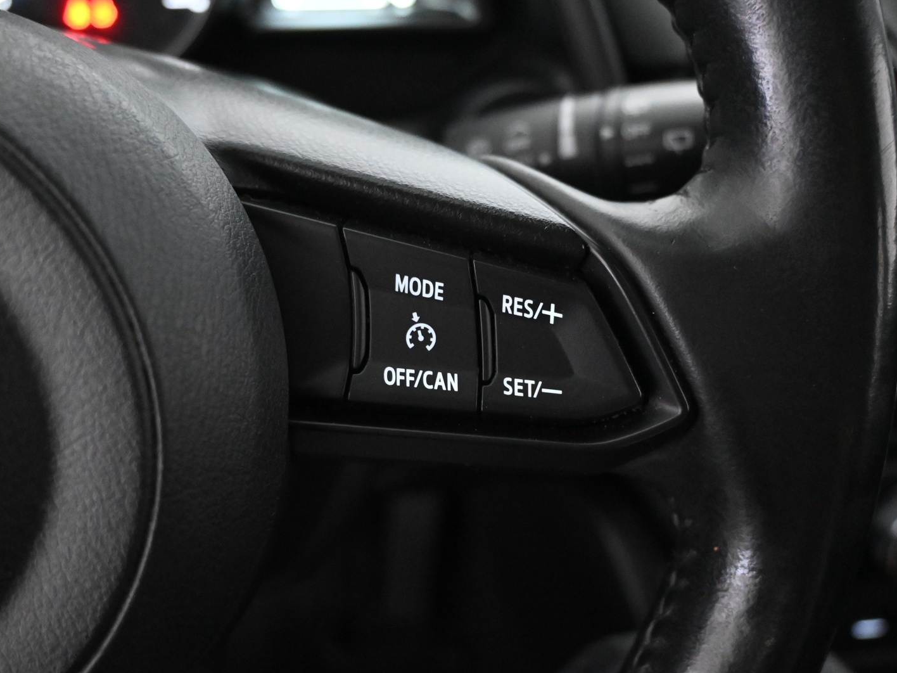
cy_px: 342
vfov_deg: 42.0
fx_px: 877
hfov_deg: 54.1
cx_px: 413
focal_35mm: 34
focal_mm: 20.5
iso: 7200
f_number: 3.8
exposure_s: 1/30
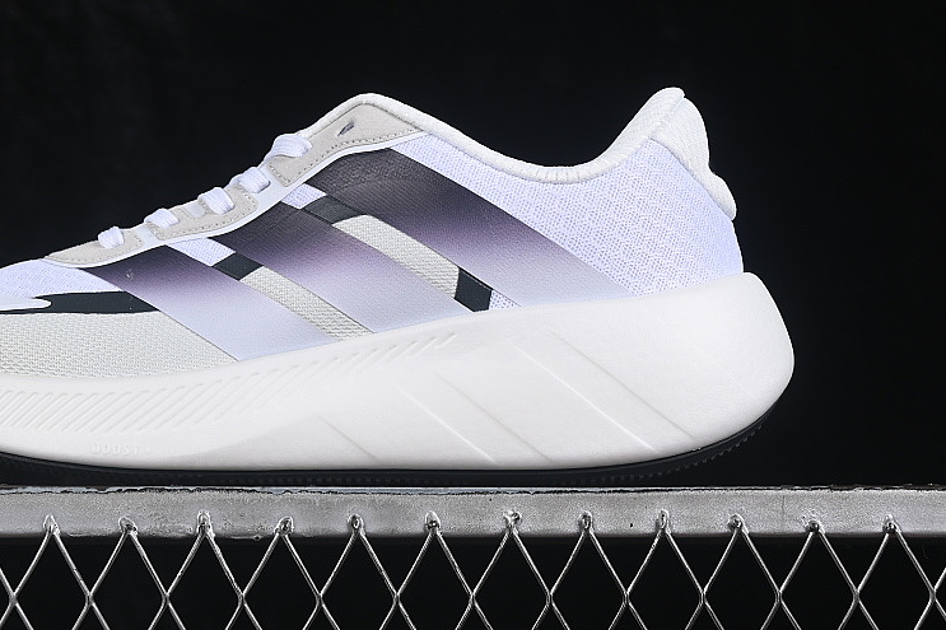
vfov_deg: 12.5
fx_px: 2863
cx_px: 316
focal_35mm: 109
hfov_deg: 18.7
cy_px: 200
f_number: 8
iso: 160
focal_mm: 50
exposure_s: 1/80
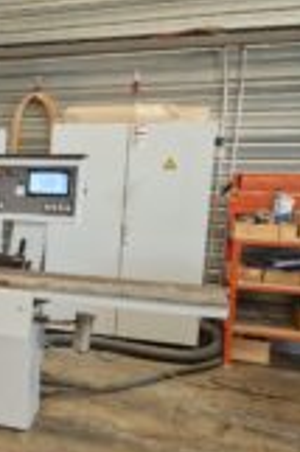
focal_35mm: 52
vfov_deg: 38.2
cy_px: 240
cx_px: -160
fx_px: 651
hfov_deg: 21.4
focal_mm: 5.4
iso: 100
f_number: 1.8
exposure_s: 1/180
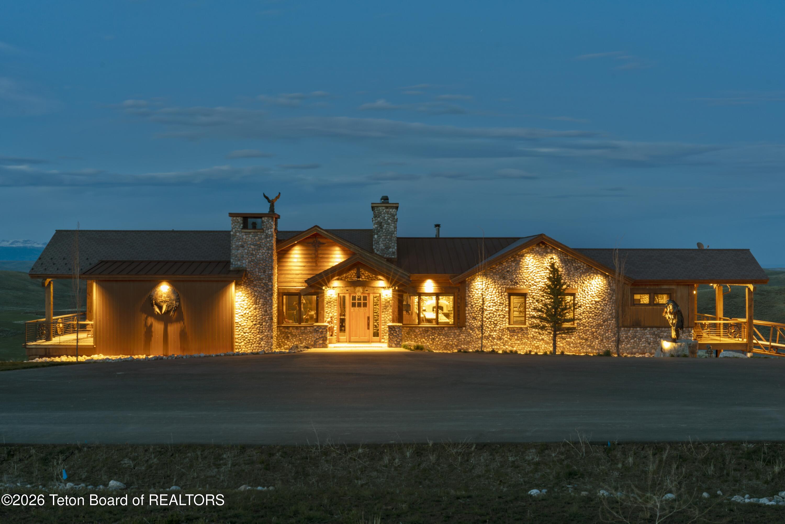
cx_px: 392
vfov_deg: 28.1
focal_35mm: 48
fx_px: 1047
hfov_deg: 41.1
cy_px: 262
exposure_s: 30
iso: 50
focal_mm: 48
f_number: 13
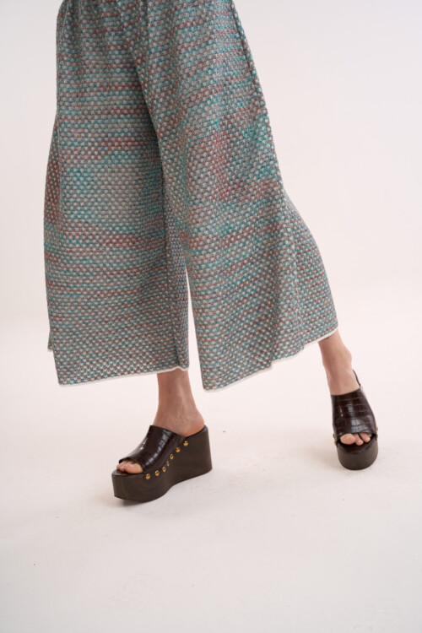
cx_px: 211
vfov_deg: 49.3
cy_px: 316
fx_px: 689
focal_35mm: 39
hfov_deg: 34.0
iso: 320
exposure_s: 1/160
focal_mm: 39.2
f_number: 8
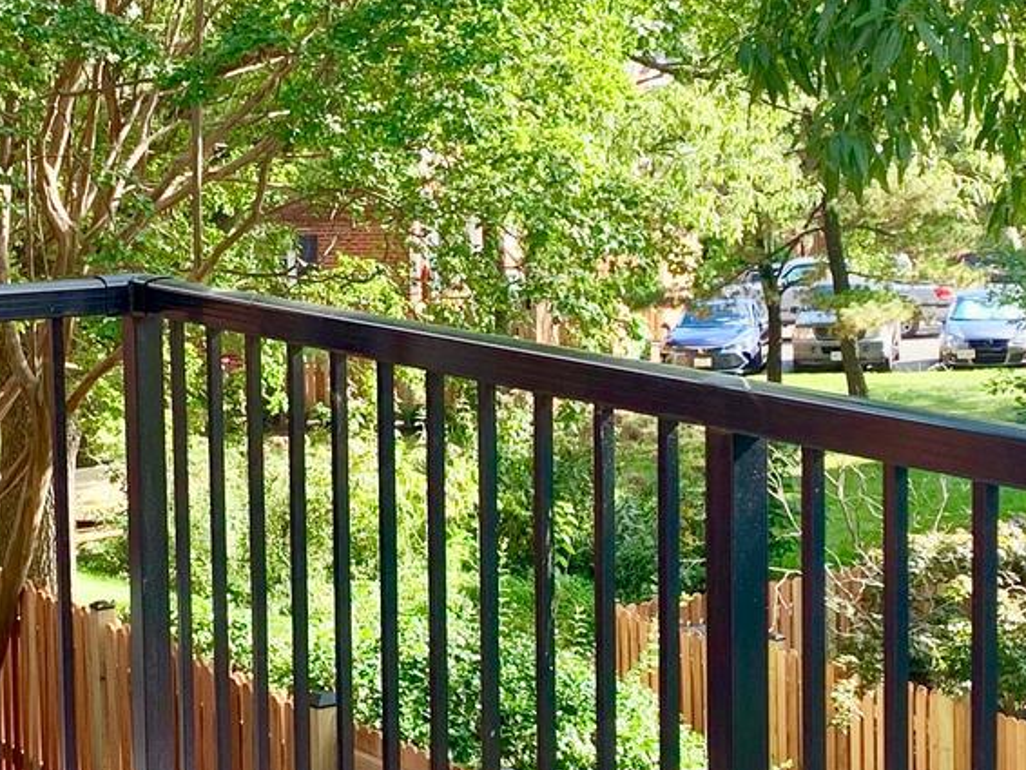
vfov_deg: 15.7
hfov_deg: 20.8
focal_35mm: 94
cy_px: 391
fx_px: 2787
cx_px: 319
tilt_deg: -8.5
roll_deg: +2.4
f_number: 1.8
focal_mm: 4.25
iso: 25
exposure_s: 1/170
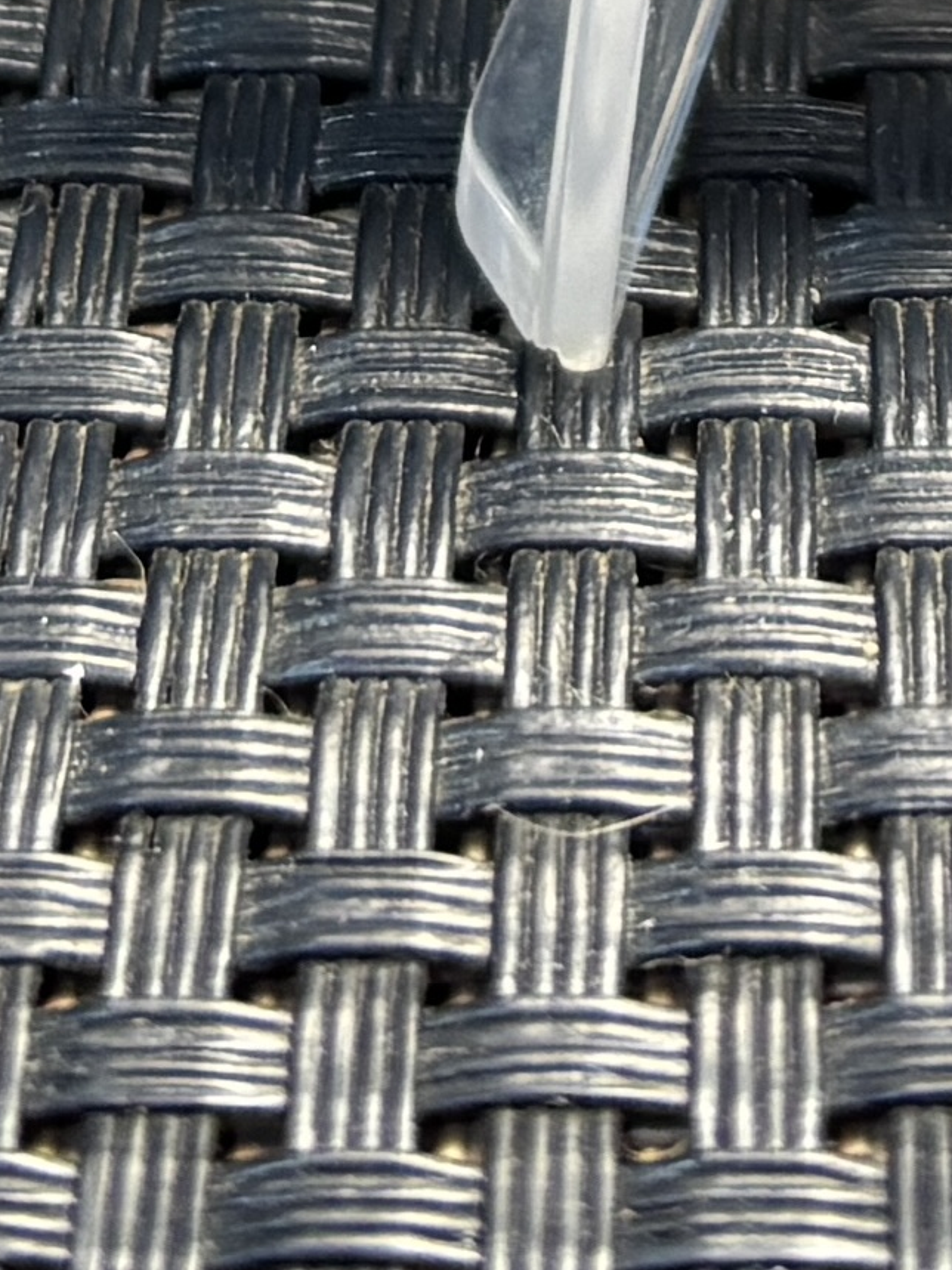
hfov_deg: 12.4
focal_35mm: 118
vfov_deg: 14.6
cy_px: -1029
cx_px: 967
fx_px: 4328
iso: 125
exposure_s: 1/50
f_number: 1.6
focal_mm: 5.96
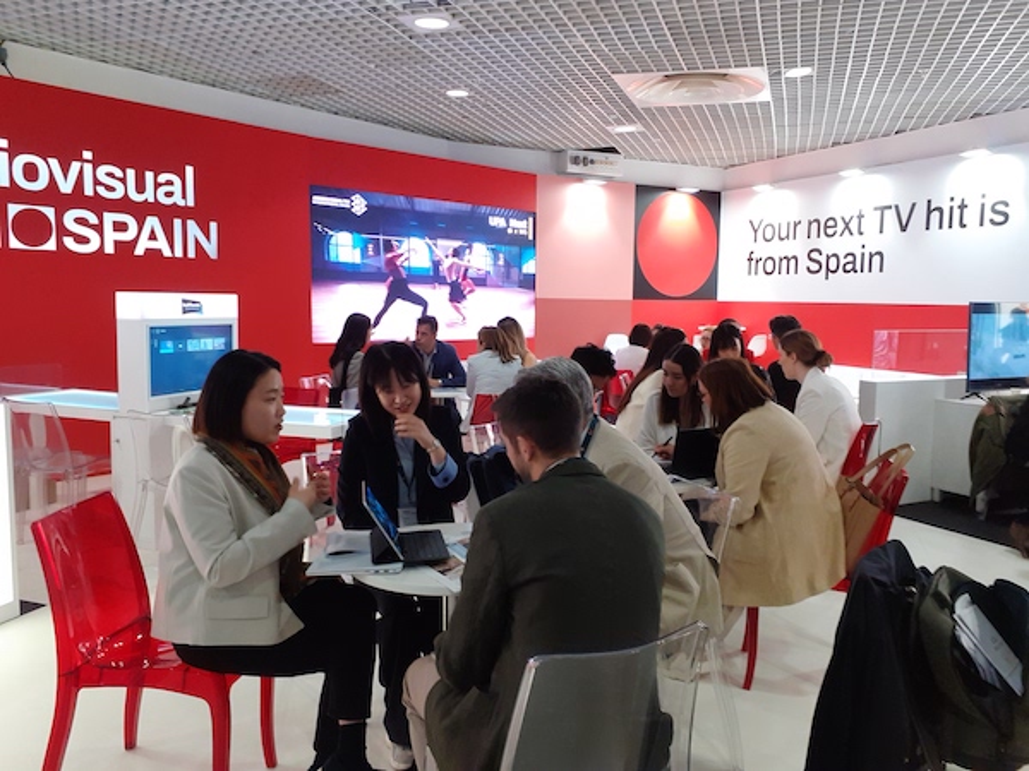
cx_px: 514
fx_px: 803
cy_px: 386
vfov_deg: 51.4
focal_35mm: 27
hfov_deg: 65.3
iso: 125
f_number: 1.9
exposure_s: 1/50
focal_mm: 3.6
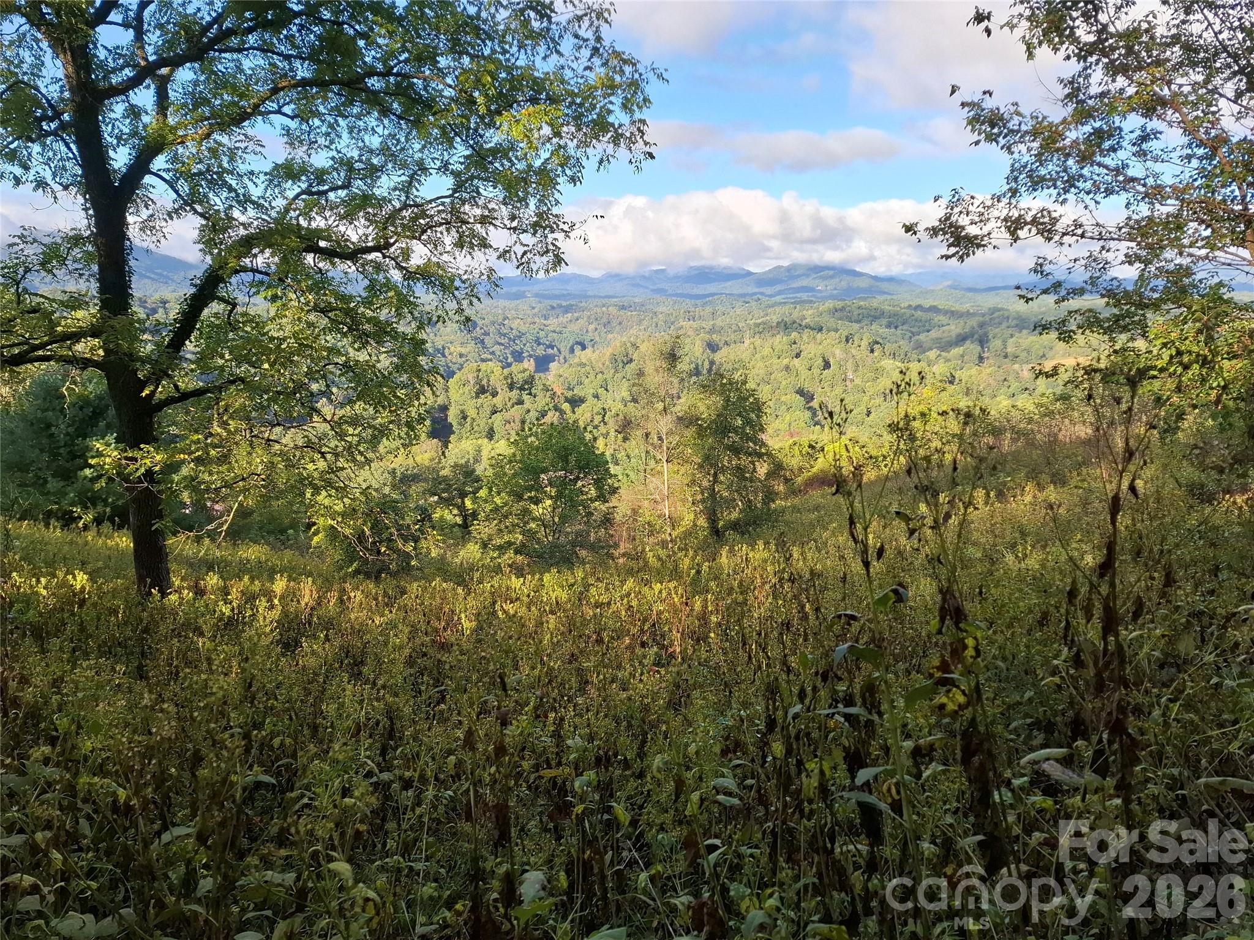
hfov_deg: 73.9
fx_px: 833
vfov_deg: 58.9
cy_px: 470
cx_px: 627
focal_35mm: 23
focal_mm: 5.54
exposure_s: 1/776
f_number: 1.8
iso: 50
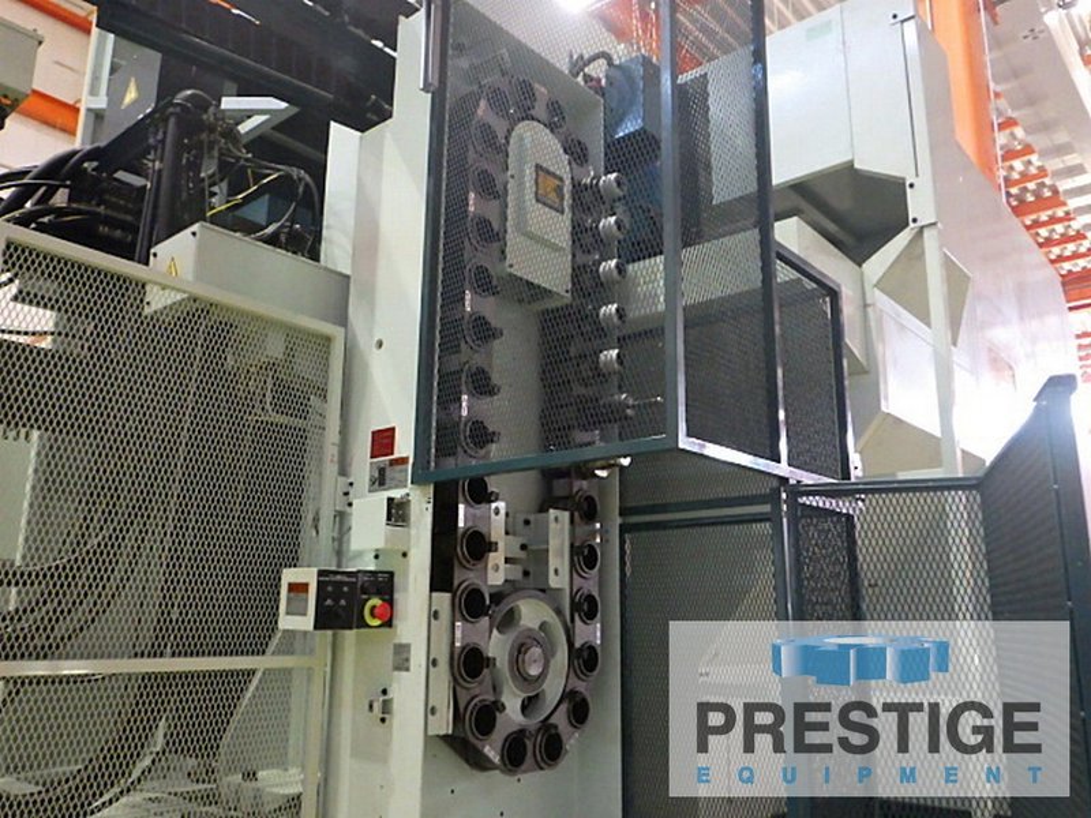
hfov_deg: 63.4
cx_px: 546
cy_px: 409
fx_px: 882
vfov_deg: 49.7
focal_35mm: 28
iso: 1600
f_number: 3.5
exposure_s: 1/45
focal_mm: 5
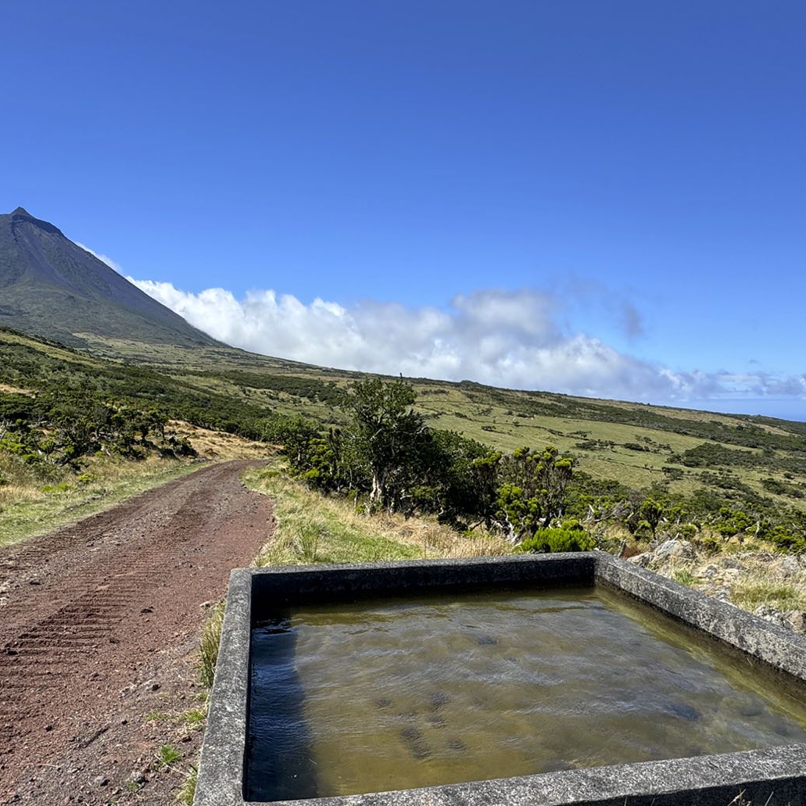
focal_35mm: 24
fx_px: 632
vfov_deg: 63.3
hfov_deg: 64.9
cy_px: 543
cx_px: 367
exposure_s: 1/1395
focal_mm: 2.22
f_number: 2.2
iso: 50
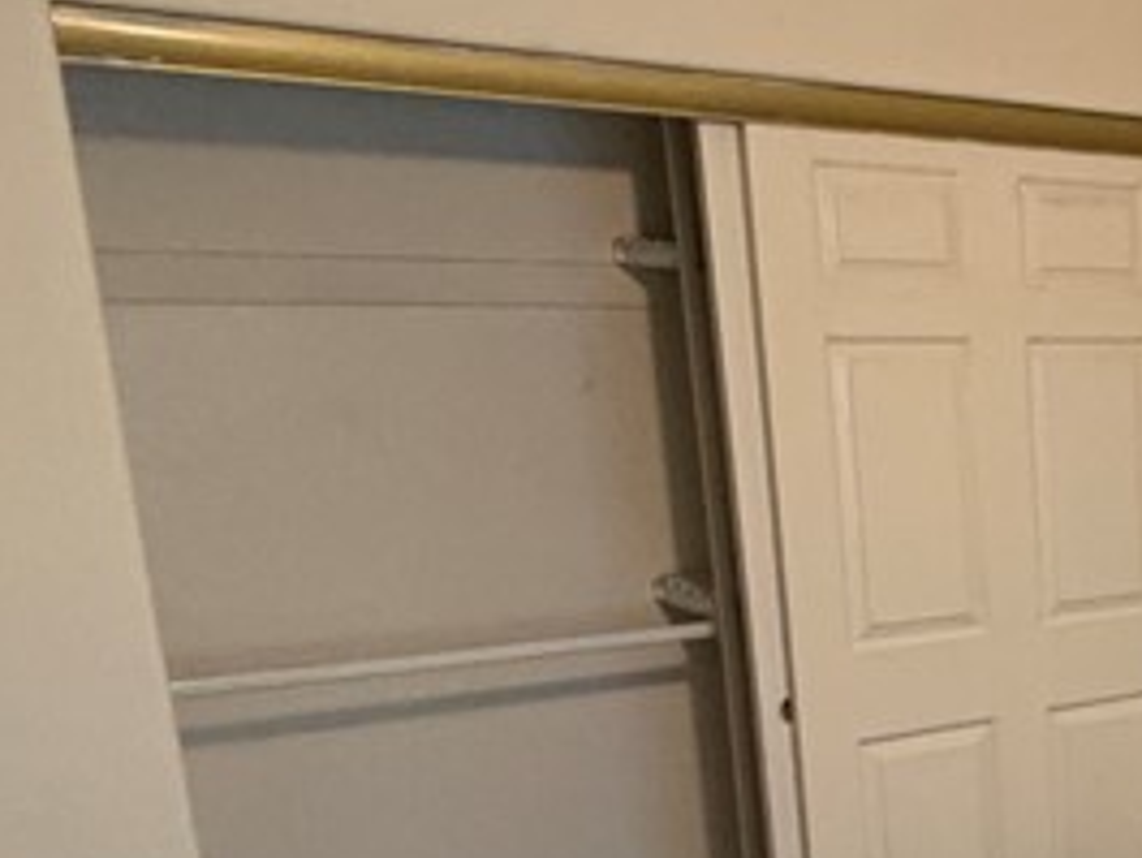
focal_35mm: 54
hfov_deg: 25.6
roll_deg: -2.9
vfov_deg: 26.4
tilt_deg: -11.0
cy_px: 711
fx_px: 1782
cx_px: 1750
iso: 400
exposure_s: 1/60
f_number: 2.2
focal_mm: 2.22
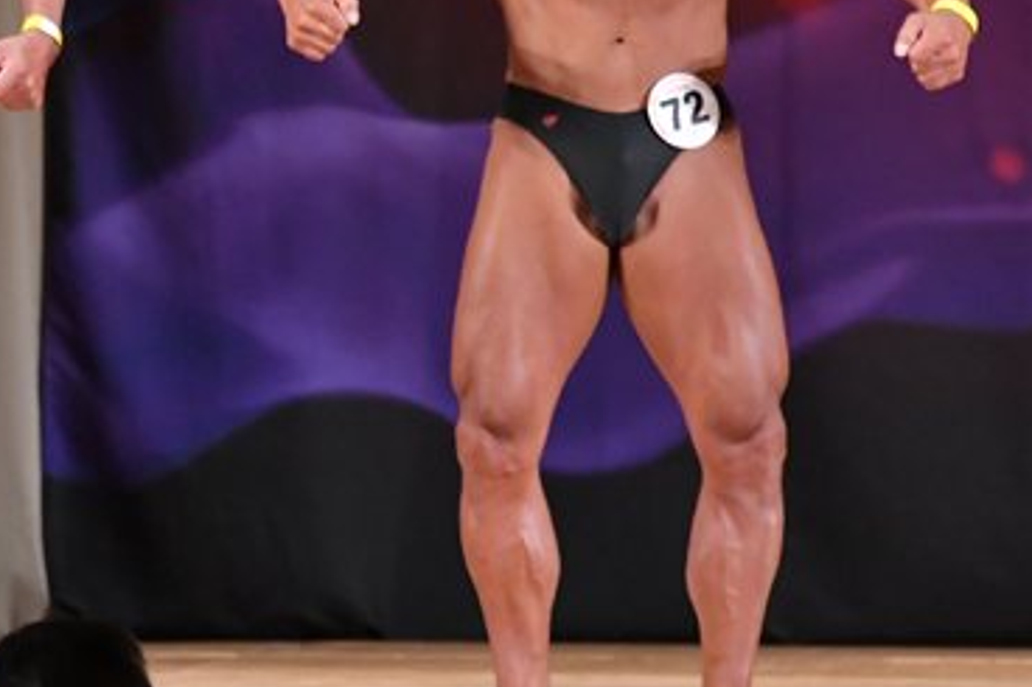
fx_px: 15386
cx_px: 18
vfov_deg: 2.6
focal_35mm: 537
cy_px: 163
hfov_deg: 3.8
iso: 5000
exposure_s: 1/400
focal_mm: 170
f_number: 5.6
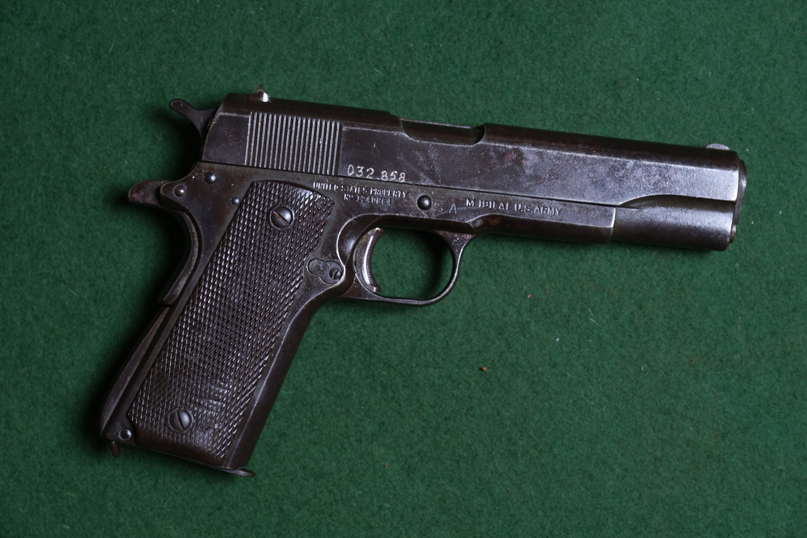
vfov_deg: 17.1
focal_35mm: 80
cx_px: 404
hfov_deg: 25.4
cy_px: 269
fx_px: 1793
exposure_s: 1/160
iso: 320
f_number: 5
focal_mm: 53.3
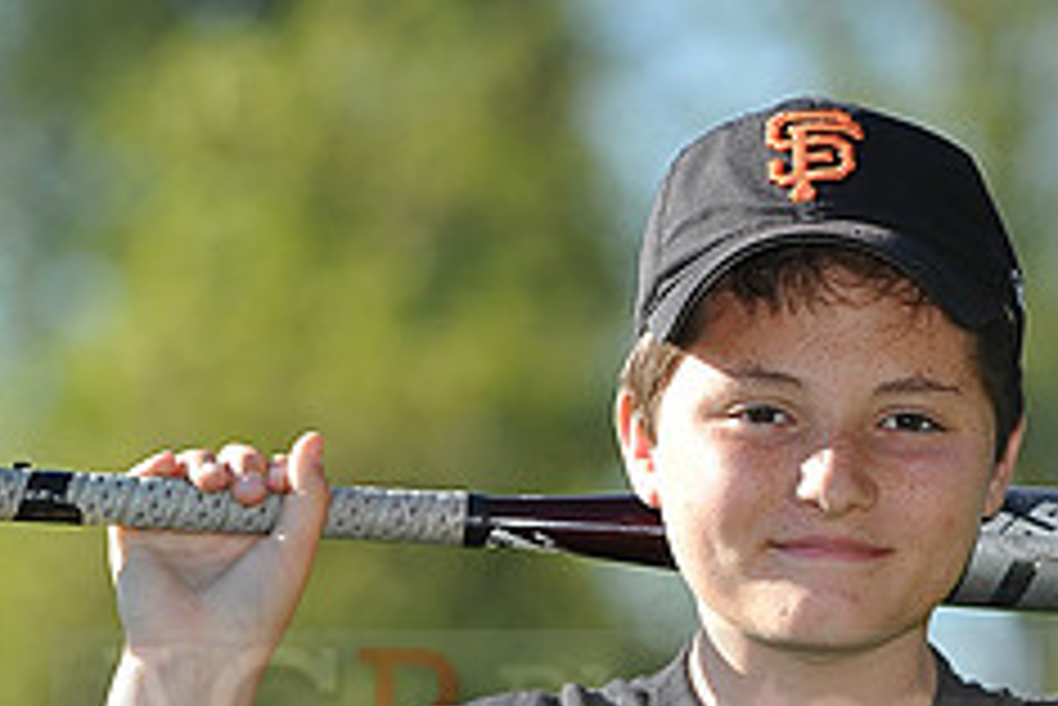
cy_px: 688
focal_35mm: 276
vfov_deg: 5.0
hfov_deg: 7.4
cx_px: 806
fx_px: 8116
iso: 200
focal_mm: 112
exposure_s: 1/800
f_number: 4.5
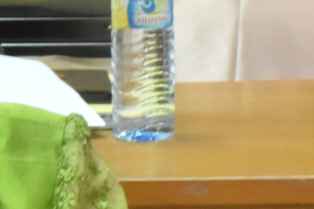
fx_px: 3768
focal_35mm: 432
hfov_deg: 4.7
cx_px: -181
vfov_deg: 3.2
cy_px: 126
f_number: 18
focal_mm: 52
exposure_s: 1/20
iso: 3200
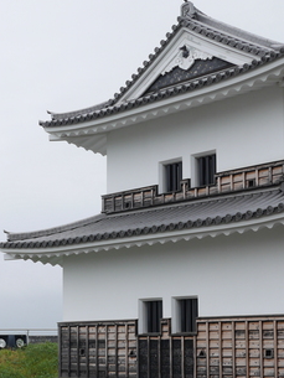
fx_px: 689
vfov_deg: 30.2
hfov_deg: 23.3
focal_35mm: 63
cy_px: 285
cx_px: 147
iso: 200
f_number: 6.3
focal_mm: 16
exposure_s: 1/320
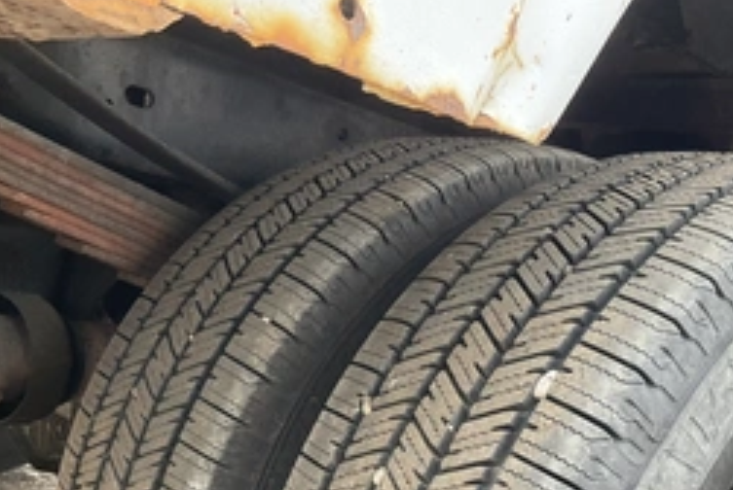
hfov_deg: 40.9
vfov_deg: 27.2
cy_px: 432
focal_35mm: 48
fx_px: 978
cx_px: 429
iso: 32
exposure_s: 1/129
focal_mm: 3
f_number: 1.8
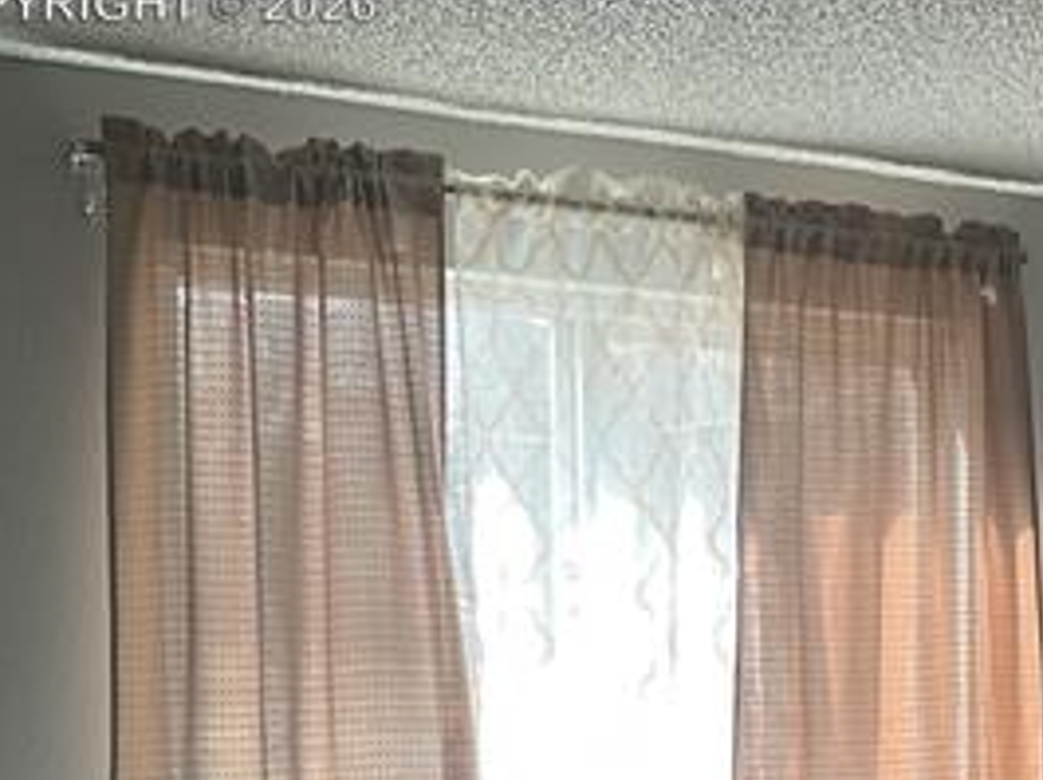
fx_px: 2106
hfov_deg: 25.7
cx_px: 1153
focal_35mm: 70
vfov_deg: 20.1
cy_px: 829
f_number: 1.8
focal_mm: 3
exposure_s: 1/122
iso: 50
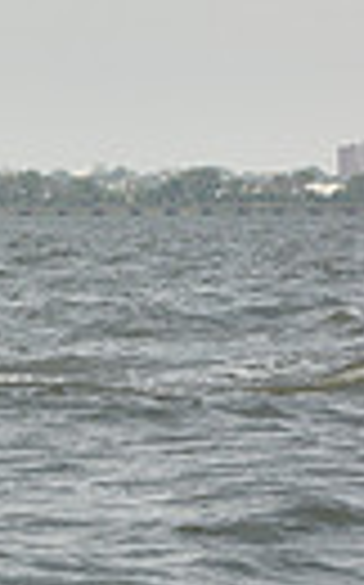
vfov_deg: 6.6
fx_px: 5075
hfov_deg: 3.9
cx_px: -935
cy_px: 178
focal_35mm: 319
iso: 250
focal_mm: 70
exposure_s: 1/800
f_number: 7.1
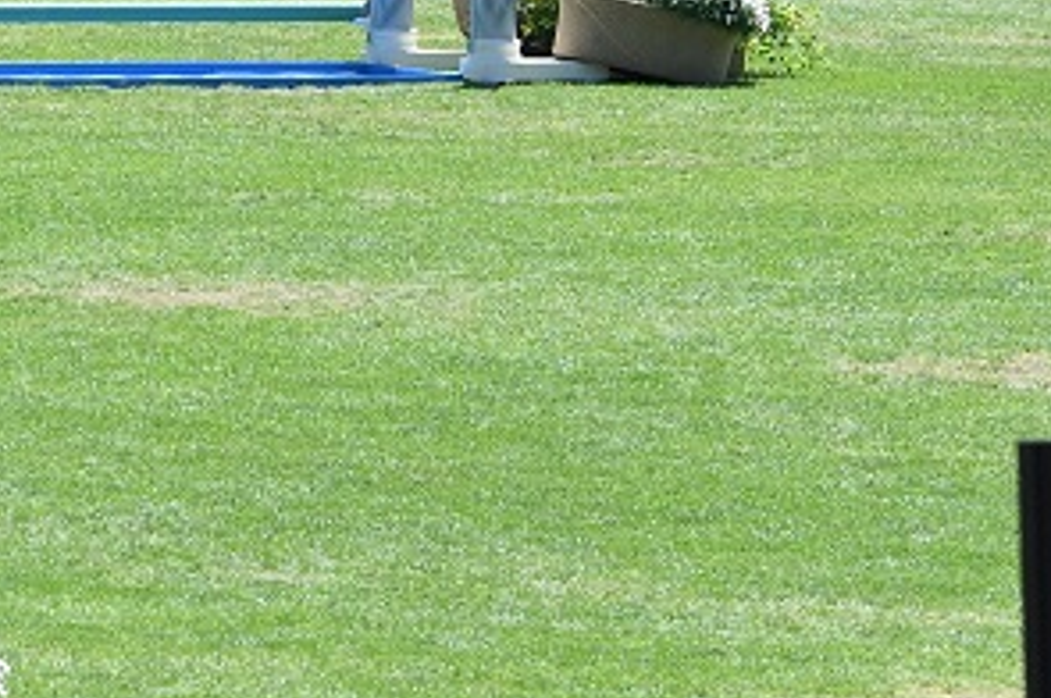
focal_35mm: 560
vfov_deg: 2.4
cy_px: -673
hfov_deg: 3.7
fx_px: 16331
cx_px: -413
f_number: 6.3
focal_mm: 110
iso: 400
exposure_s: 1/1250
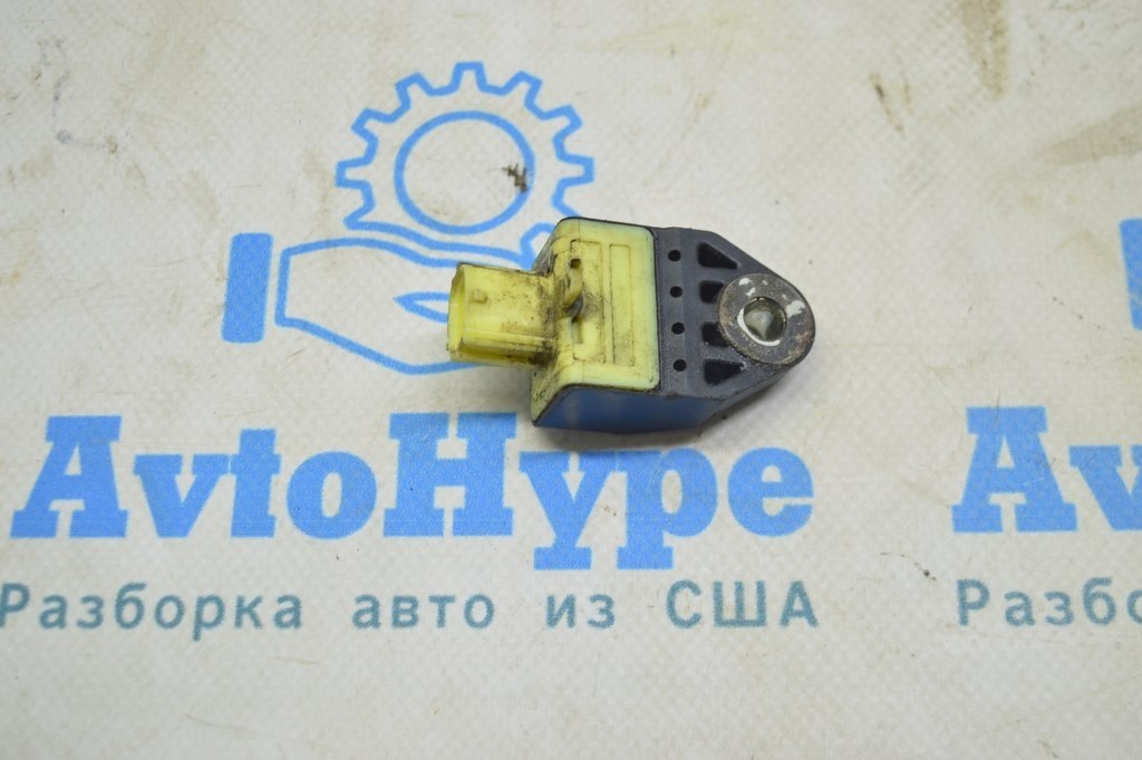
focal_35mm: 51
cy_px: 380
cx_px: 571
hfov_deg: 38.9
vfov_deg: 26.4
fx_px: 1616
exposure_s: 1/40
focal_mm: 34
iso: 400
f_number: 4.5
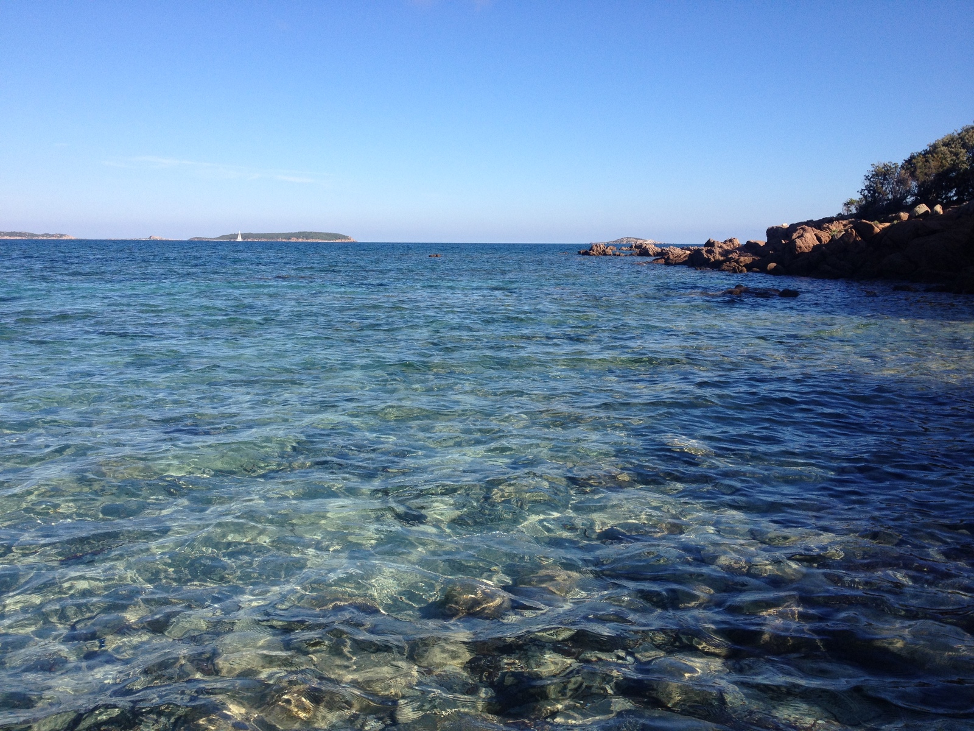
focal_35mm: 35
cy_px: 366
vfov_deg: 40.7
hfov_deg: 52.6
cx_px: 487
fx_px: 985
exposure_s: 1/1453
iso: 64
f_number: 2.4
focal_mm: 4.28
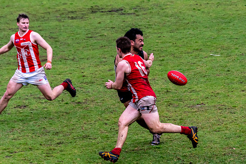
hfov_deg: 7.6
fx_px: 1844
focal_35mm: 270
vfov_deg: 5.1
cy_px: 62
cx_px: 153
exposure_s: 1/1600
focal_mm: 145
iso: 800
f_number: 6.3
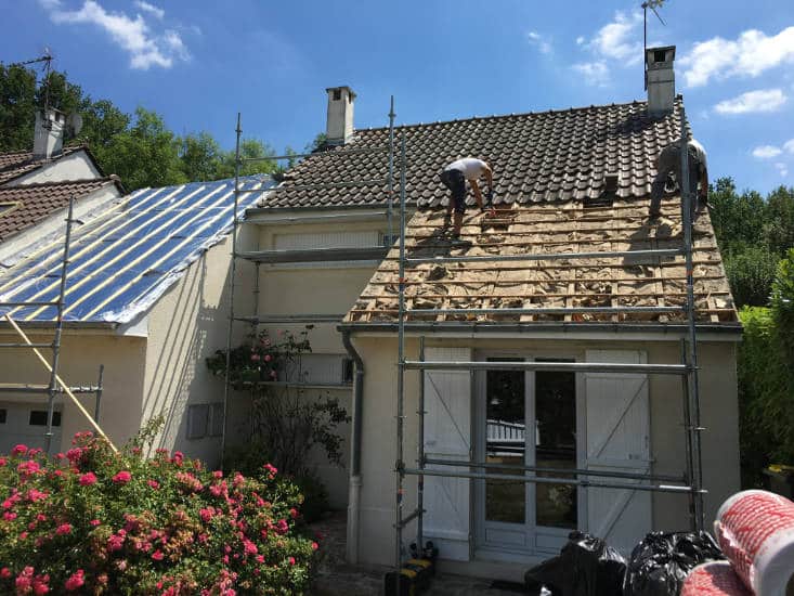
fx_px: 665
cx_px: 397
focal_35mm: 29
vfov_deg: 48.2
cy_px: 298
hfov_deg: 61.7
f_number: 2.2
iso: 25
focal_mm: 4.2
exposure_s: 1/1508
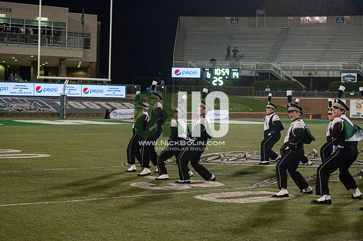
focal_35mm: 70
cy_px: 120
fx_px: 705
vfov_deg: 19.4
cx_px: 182
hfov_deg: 28.9
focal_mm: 70
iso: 1000
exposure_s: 1/500
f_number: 2.8
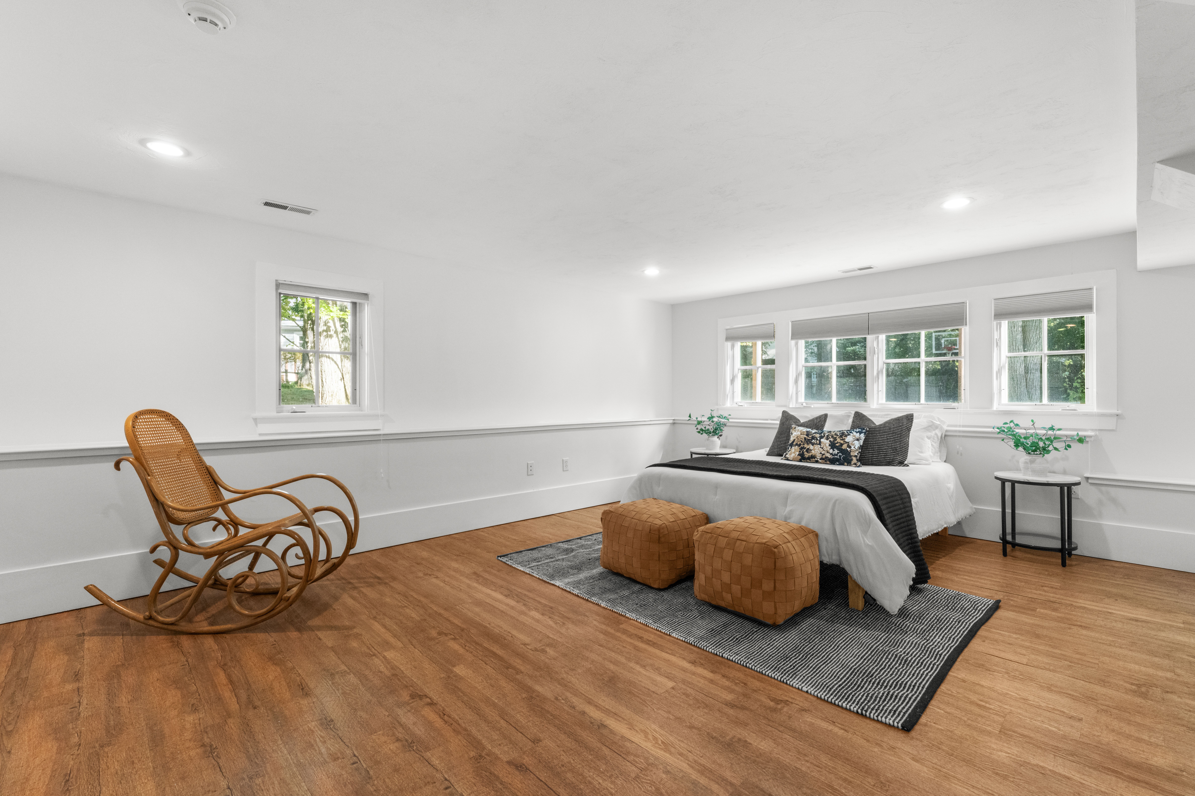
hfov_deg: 98.2
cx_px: 598
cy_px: 398
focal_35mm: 16
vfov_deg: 75.1
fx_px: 518
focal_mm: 15.6
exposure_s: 1/13
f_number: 11
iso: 3200
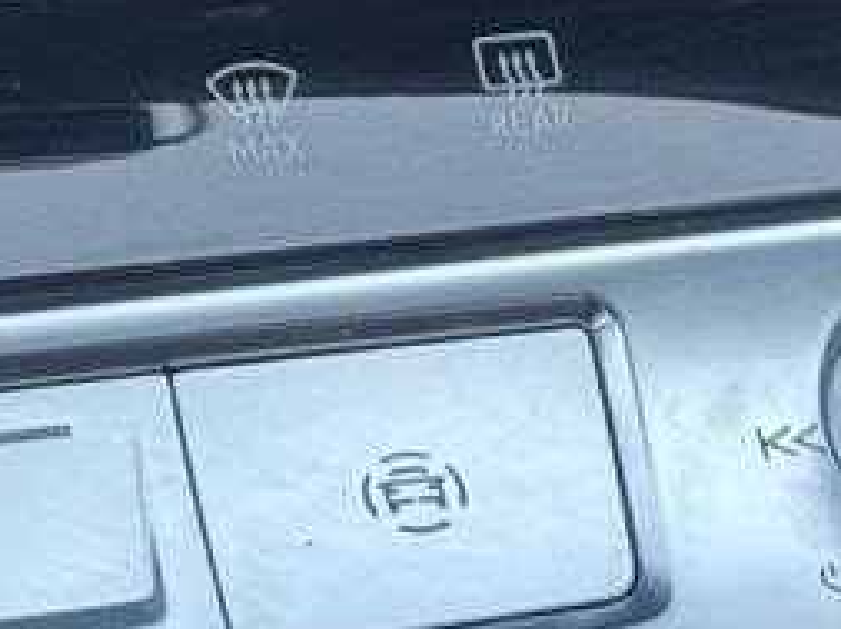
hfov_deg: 8.6
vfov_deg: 6.3
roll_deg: -3.1
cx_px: -219
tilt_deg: -36.6
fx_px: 5531
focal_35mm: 228
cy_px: -562
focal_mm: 6.76
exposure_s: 1/61
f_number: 1.78
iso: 80
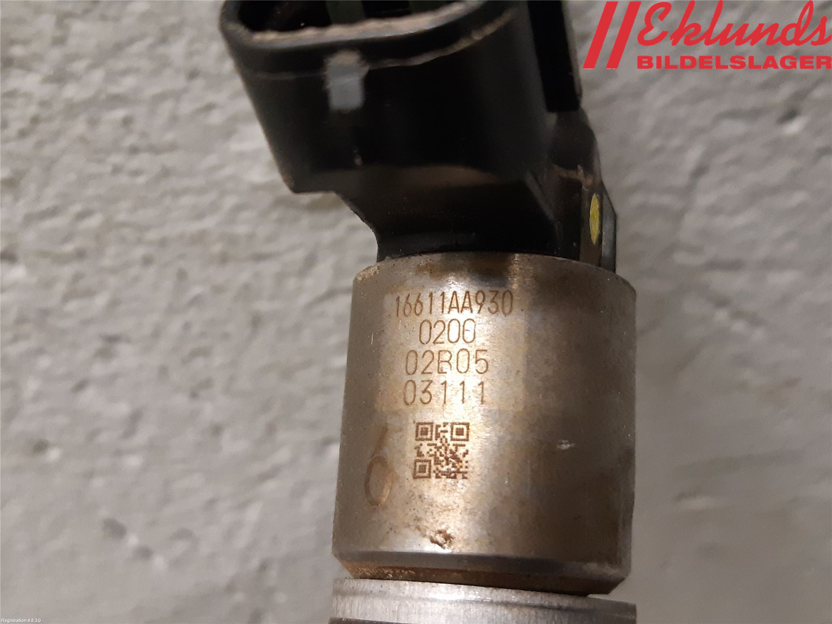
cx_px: 416
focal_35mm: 26
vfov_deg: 53.1
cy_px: 312
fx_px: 625
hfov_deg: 67.3
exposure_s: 1/50
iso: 320
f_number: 1.7
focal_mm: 3.93
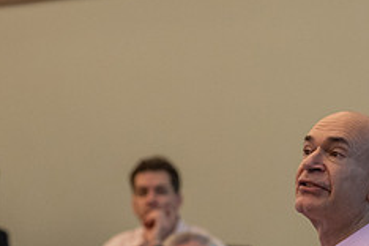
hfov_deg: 6.9
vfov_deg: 4.6
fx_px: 3054
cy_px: 272
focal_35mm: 298
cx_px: 200
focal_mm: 120
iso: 2000
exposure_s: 1/200
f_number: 3.2
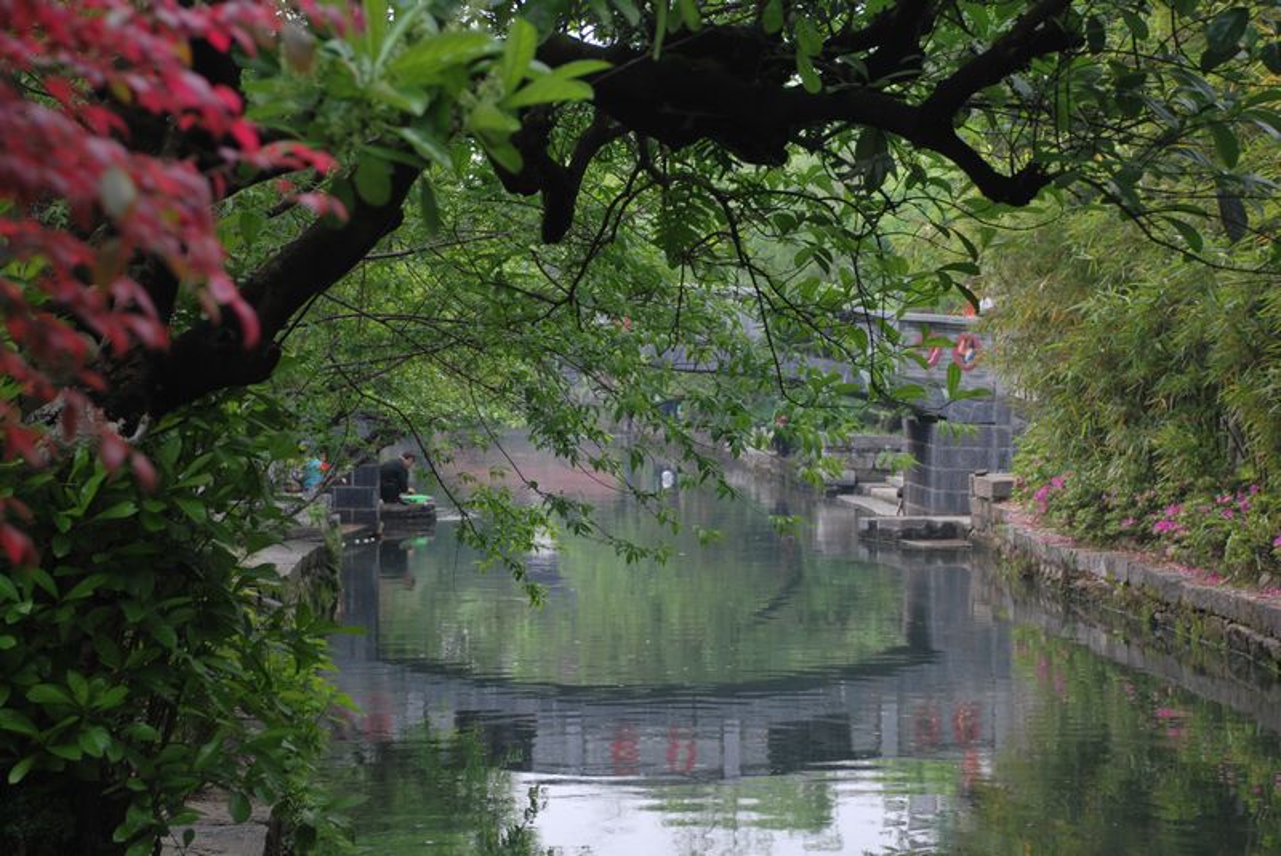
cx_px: 640
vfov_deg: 14.7
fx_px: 3312
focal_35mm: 93
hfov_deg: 21.9
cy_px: 428
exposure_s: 1/125
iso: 200
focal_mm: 62
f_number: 5.6
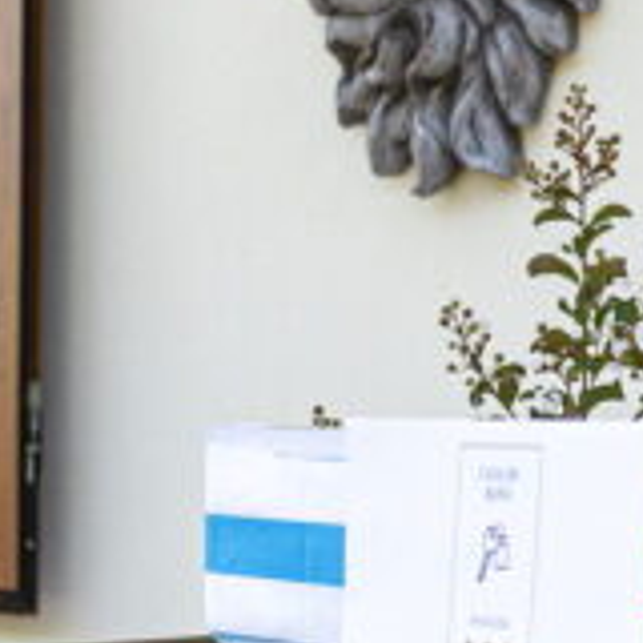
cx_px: 1133
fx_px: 3362
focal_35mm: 160
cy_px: 231
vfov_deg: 10.9
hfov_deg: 10.3
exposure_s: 1/250
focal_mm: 35
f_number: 4
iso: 200
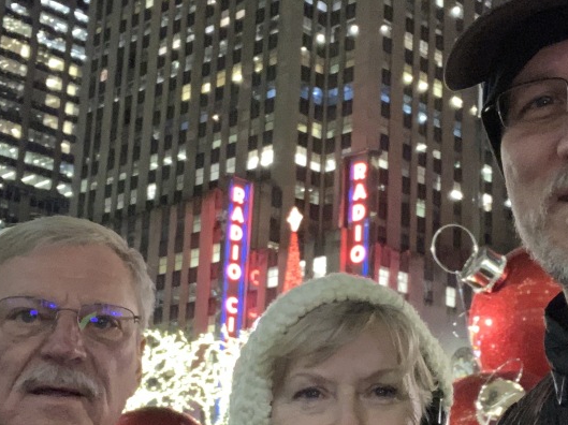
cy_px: 273
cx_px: 317
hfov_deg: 31.2
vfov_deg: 23.5
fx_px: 1017
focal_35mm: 62
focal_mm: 2.87
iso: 500
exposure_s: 1/20
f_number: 2.2
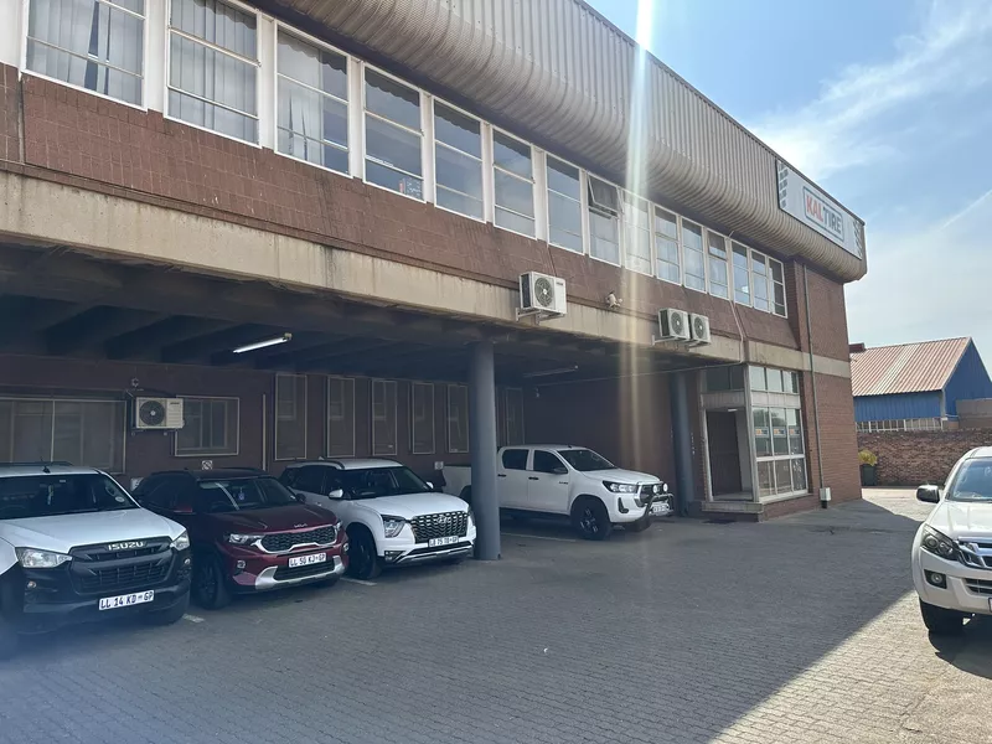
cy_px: 372
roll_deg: +1.7
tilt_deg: +6.4
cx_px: 496
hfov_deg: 71.6
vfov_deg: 56.8
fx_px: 688
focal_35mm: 24
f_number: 1.78
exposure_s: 1/1845
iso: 80
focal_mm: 6.86
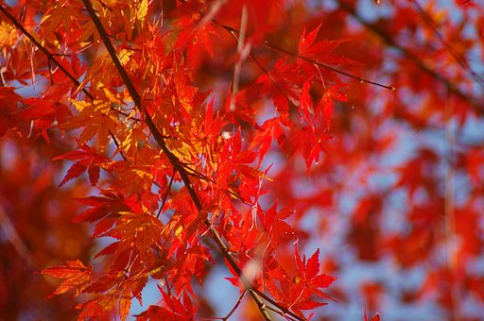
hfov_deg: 7.6
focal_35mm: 270
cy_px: 160
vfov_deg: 5.1
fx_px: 3625
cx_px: 242
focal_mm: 180
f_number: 4.8
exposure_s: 1/1250
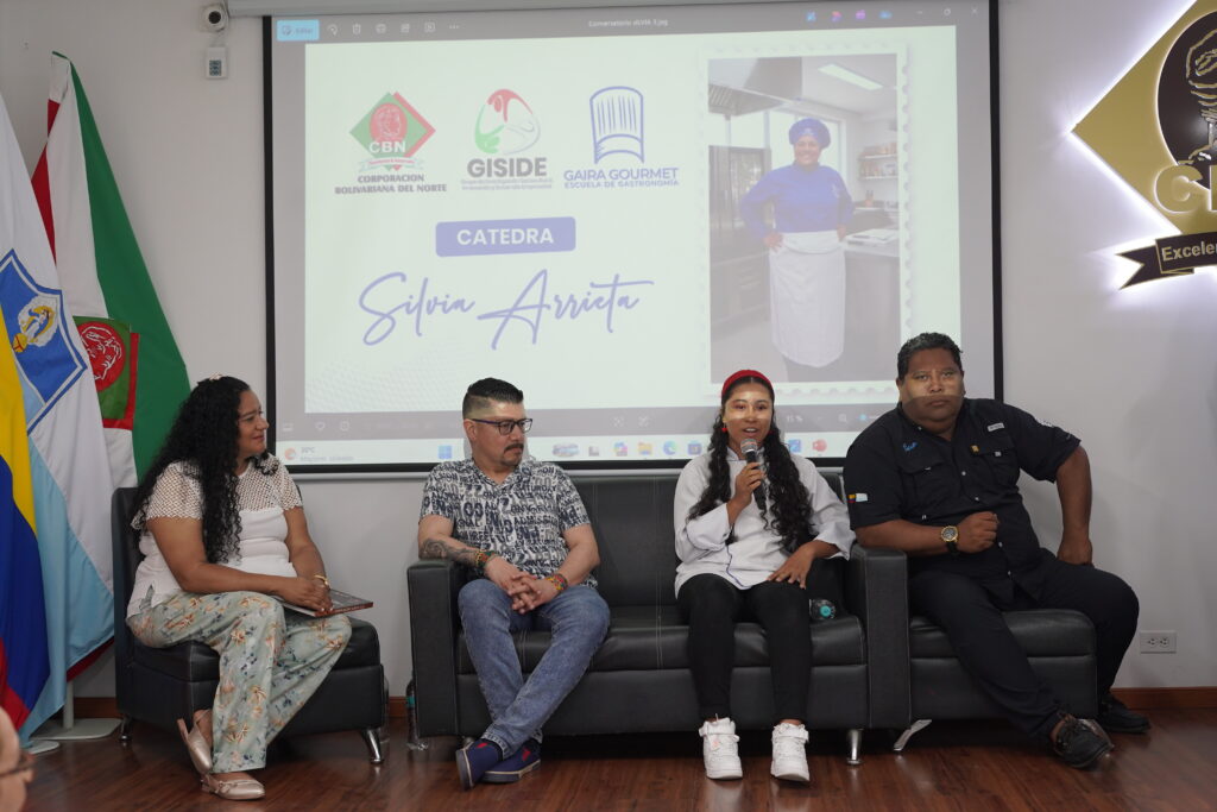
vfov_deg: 27.0
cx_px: 608
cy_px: 406
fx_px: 1690
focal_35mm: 50
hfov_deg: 39.6
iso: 800
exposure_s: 1/160
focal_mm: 50
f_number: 4
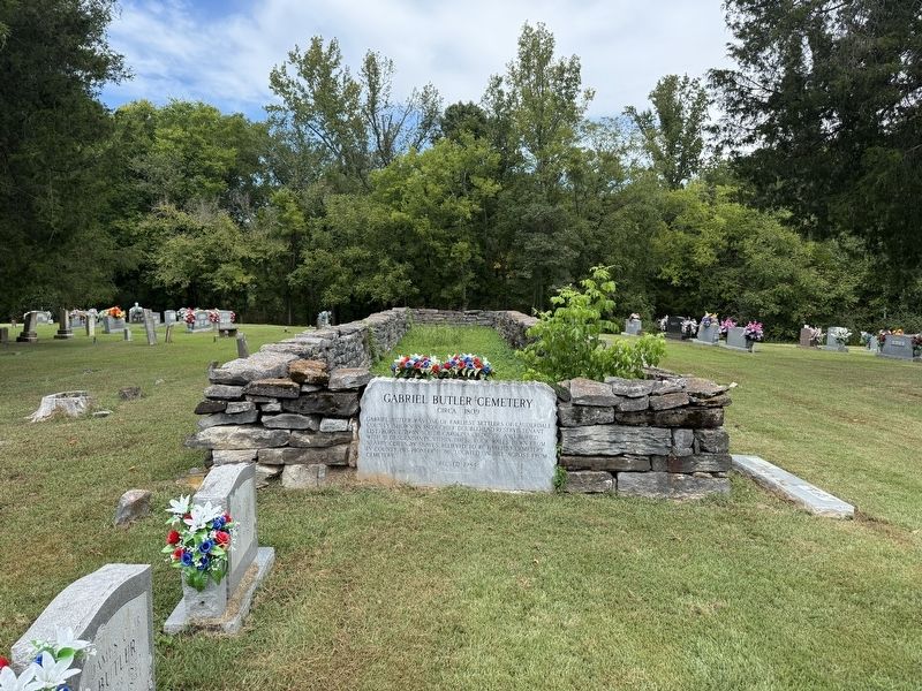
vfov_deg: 56.8
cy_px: 346
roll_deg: +0.0
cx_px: 461
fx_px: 639
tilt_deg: -3.9
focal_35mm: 24
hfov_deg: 71.6
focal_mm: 6.76
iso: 100
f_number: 1.78
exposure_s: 1/2053
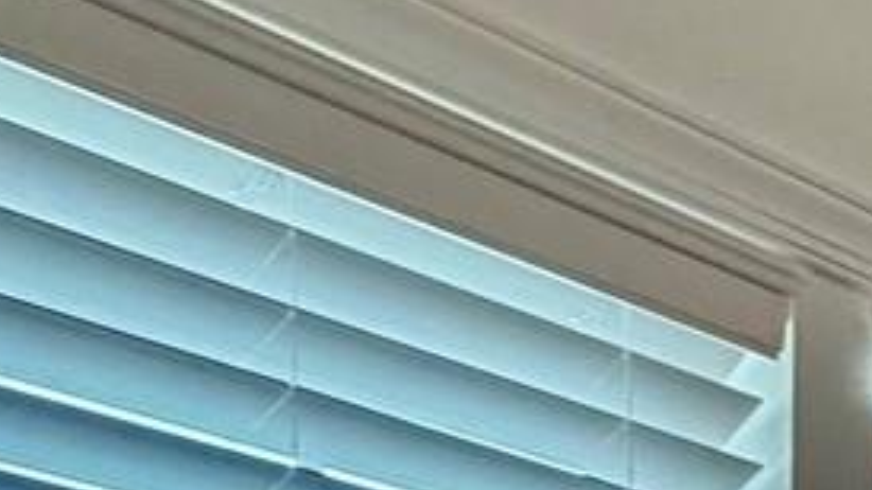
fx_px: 2635
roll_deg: -0.8
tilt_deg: -0.8
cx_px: 2852
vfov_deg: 9.4
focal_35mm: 114
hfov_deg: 10.3
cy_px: 1206
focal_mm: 2.22
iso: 125
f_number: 2.2
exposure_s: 1/120
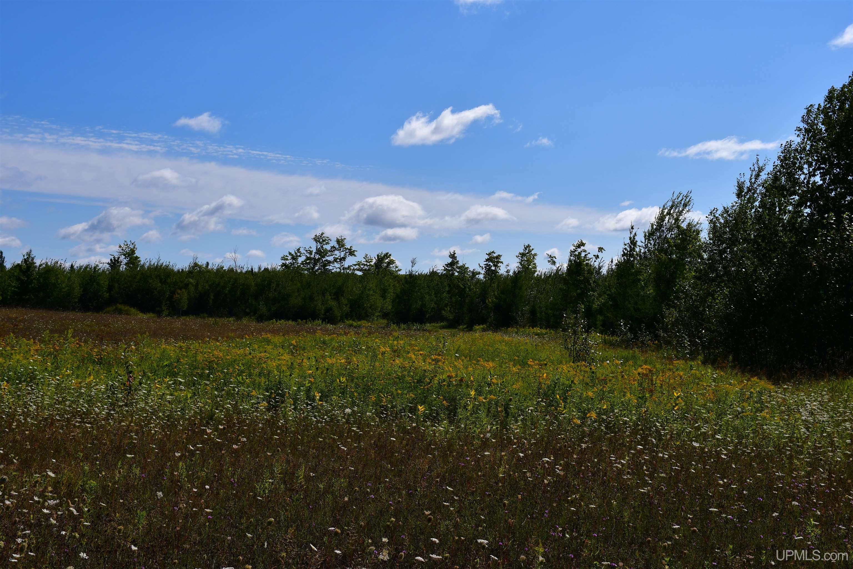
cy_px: 284
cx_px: 426
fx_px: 1208
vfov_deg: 26.5
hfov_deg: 38.9
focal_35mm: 51
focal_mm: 34
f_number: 11
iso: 140
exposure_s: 1/500
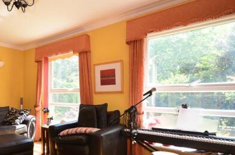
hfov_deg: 65.5
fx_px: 163
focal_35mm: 25
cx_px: 48
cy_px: 87
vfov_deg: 50.8
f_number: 4
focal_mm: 10
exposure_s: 1/60
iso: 200
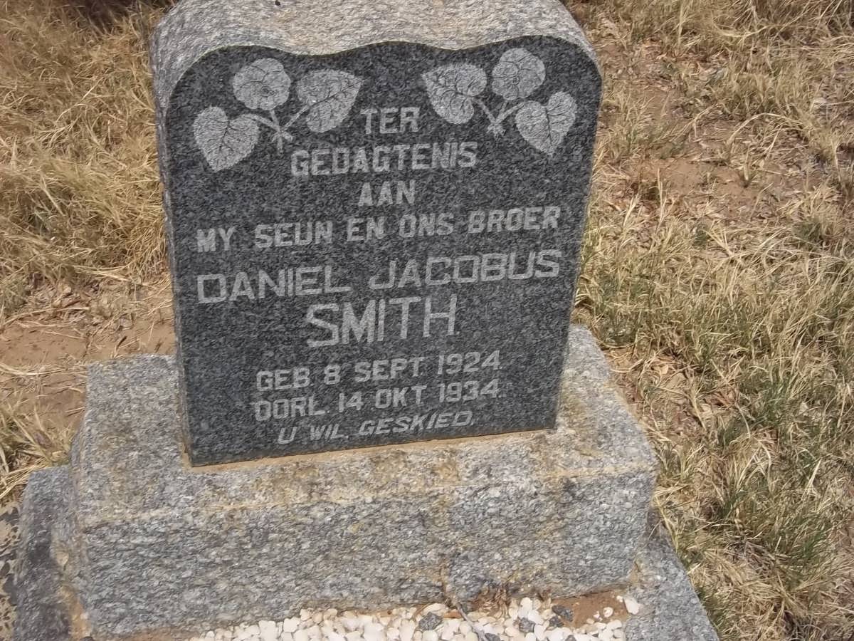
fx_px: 1234
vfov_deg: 29.1
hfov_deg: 38.2
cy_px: 320
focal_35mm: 50
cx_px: 427
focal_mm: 8.8
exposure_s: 1/250
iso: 80
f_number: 7
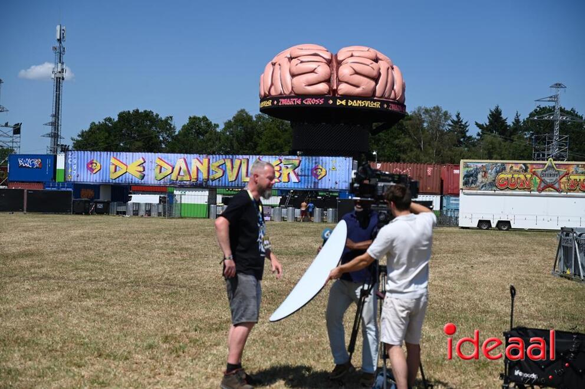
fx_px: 1136
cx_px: 292
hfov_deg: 28.9
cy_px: 194
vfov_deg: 19.4
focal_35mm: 70
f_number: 3.5
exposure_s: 1/8000
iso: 320
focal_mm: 70
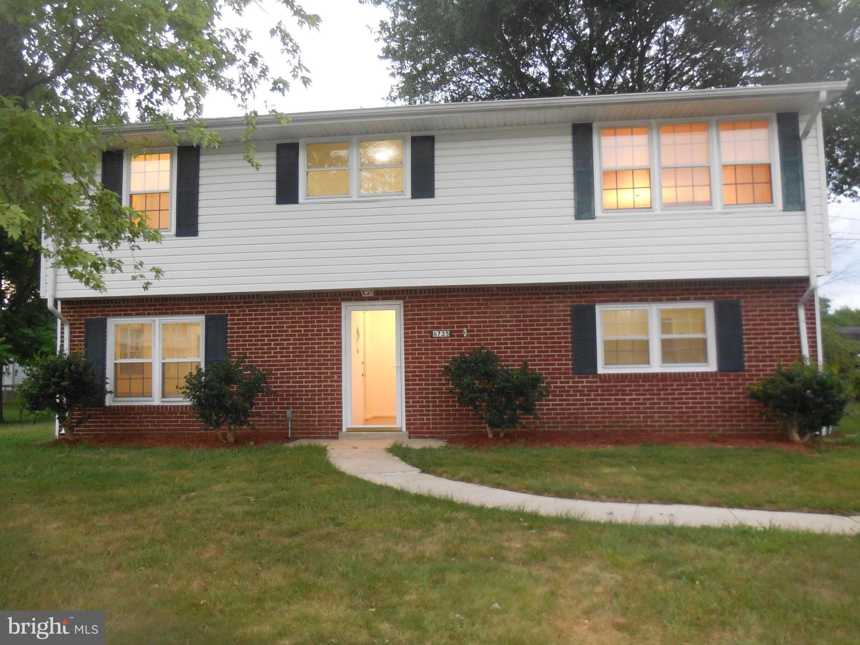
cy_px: 322
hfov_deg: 69.4
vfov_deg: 54.9
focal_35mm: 25
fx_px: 621
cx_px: 430
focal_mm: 4.5
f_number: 3.1
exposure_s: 1/15
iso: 450
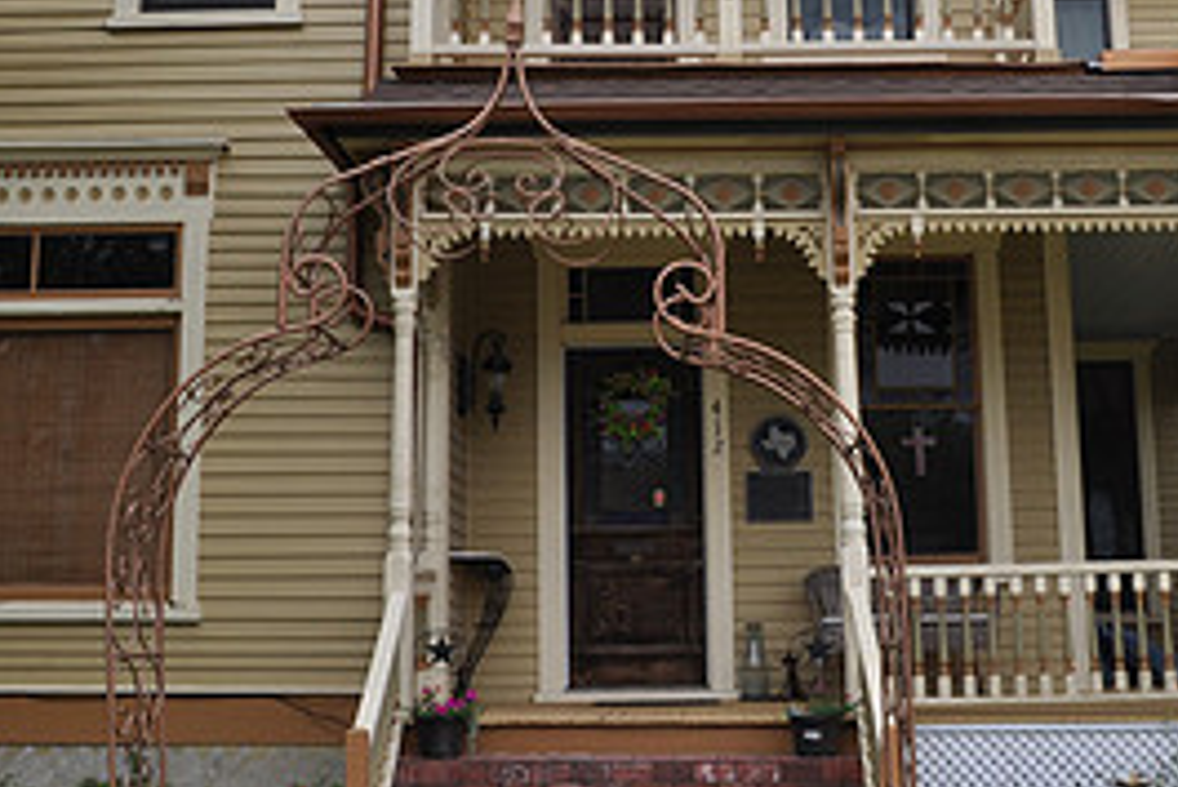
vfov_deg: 22.6
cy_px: 122
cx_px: 711
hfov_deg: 33.8
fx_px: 1932
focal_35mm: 59
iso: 200
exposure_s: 1/160
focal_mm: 18
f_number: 13
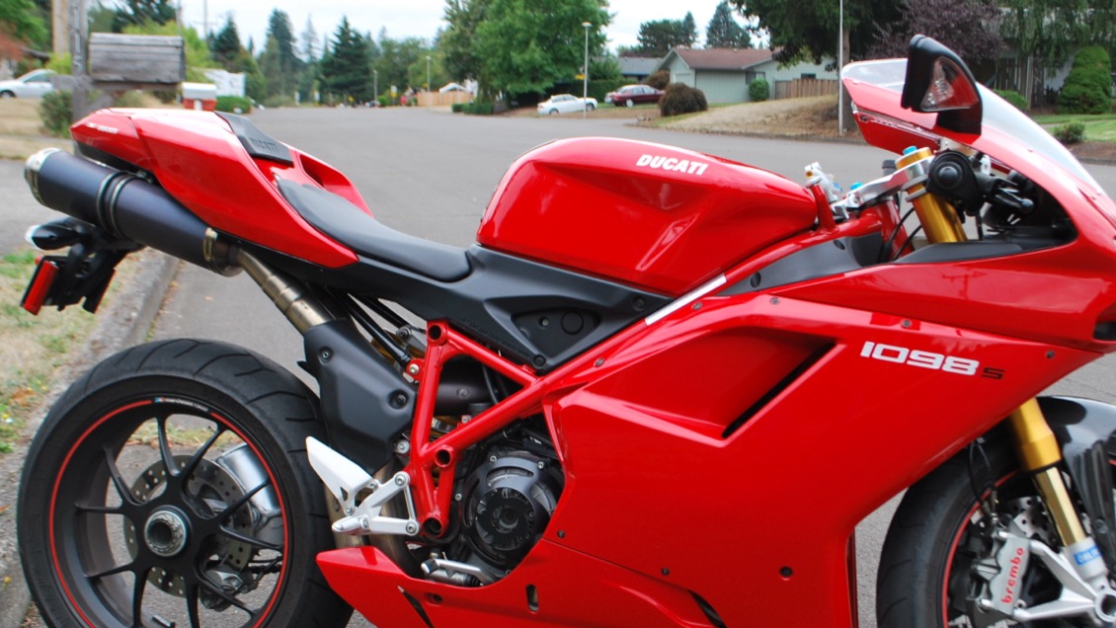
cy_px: 365
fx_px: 1450
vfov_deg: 24.4
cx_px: 569
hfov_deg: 42.1
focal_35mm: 49
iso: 200
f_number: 5.6
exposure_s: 1/125
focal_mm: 22
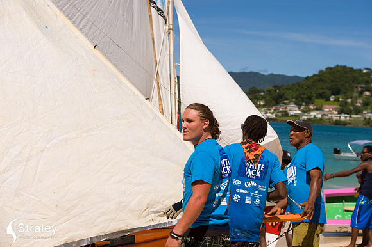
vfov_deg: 19.4
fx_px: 723
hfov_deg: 28.9
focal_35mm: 70
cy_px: 124
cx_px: 186
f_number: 8
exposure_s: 1/800
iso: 100
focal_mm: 70
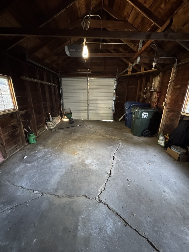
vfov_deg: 102.1
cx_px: 94
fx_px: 102
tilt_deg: -17.0
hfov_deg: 85.7
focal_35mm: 14
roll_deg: -1.0
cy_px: 126
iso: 1250
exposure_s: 1/53
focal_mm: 2.22
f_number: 2.2
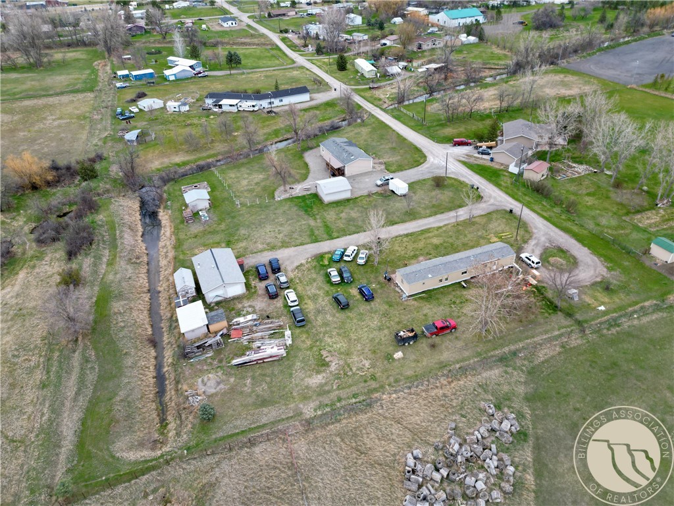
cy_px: 253
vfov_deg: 56.8
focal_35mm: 24
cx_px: 337
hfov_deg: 71.6
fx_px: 467
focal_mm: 6.72
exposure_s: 1/1000
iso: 100
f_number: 1.7
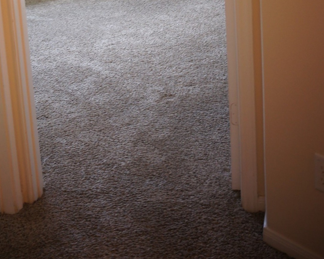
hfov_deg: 25.0
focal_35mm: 76
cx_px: 124
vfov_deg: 19.2
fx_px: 728
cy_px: -42
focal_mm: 27
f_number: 2.8
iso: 500
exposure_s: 1/50
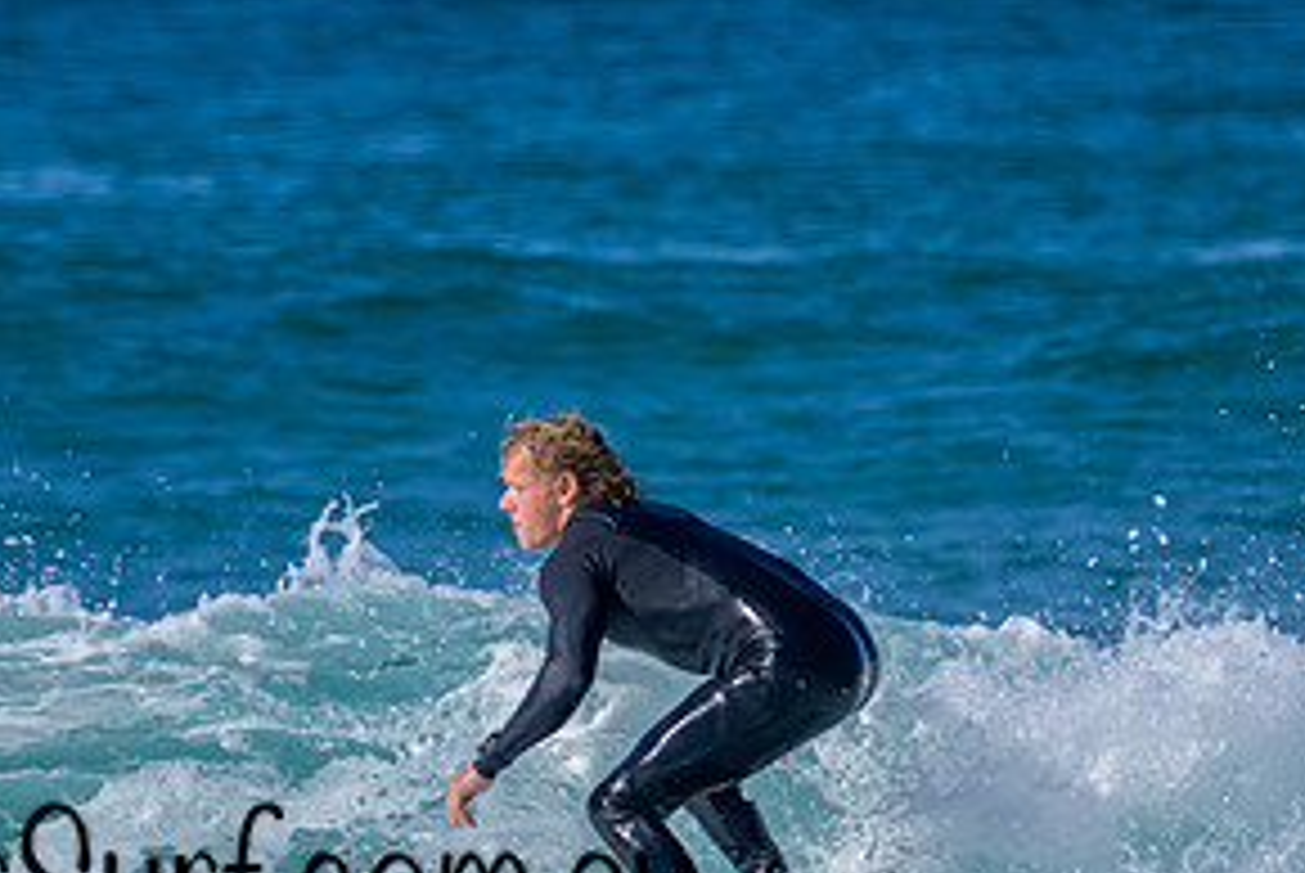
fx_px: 55844
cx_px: 475
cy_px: 578
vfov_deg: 0.9
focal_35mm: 1539
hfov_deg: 1.3
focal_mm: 560
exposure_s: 1/2000
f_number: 8
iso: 400
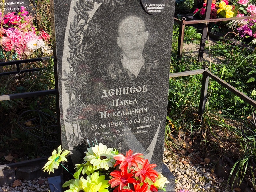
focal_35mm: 50
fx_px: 370
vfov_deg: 29.1
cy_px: 96
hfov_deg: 38.2
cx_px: 128
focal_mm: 4.71
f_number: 1.7
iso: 50
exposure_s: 1/1297
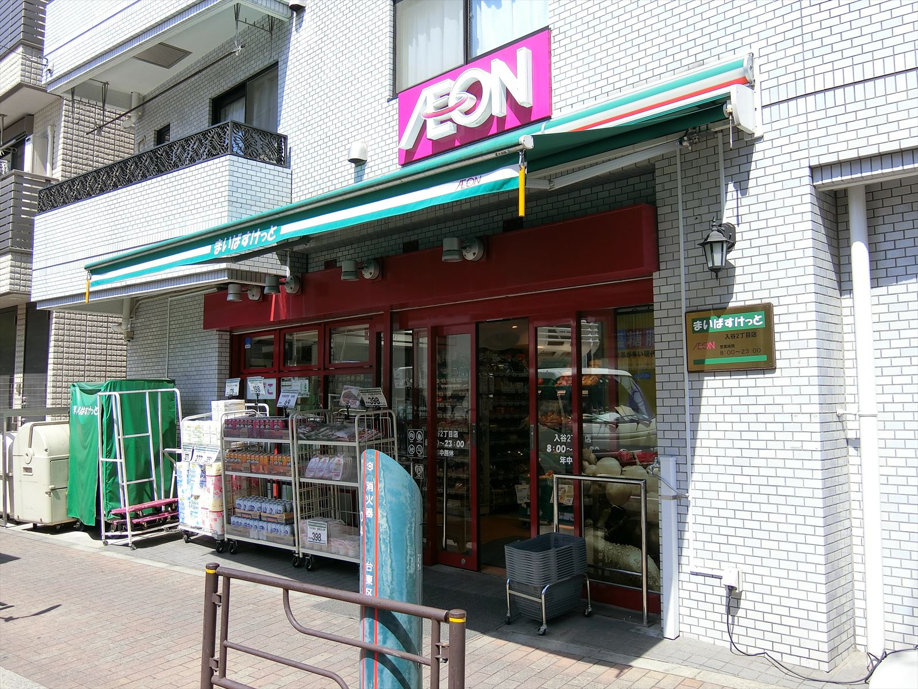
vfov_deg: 46.8
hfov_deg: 60.0
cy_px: 344
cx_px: 459
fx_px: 796
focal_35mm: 30
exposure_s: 1/640
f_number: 3.3
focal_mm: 6.4
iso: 80
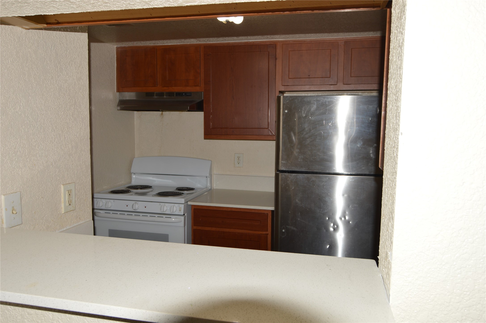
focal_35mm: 27
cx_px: 243
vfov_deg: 47.8
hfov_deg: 67.4
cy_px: 162
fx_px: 364
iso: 100
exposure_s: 1/60
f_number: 8
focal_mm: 18
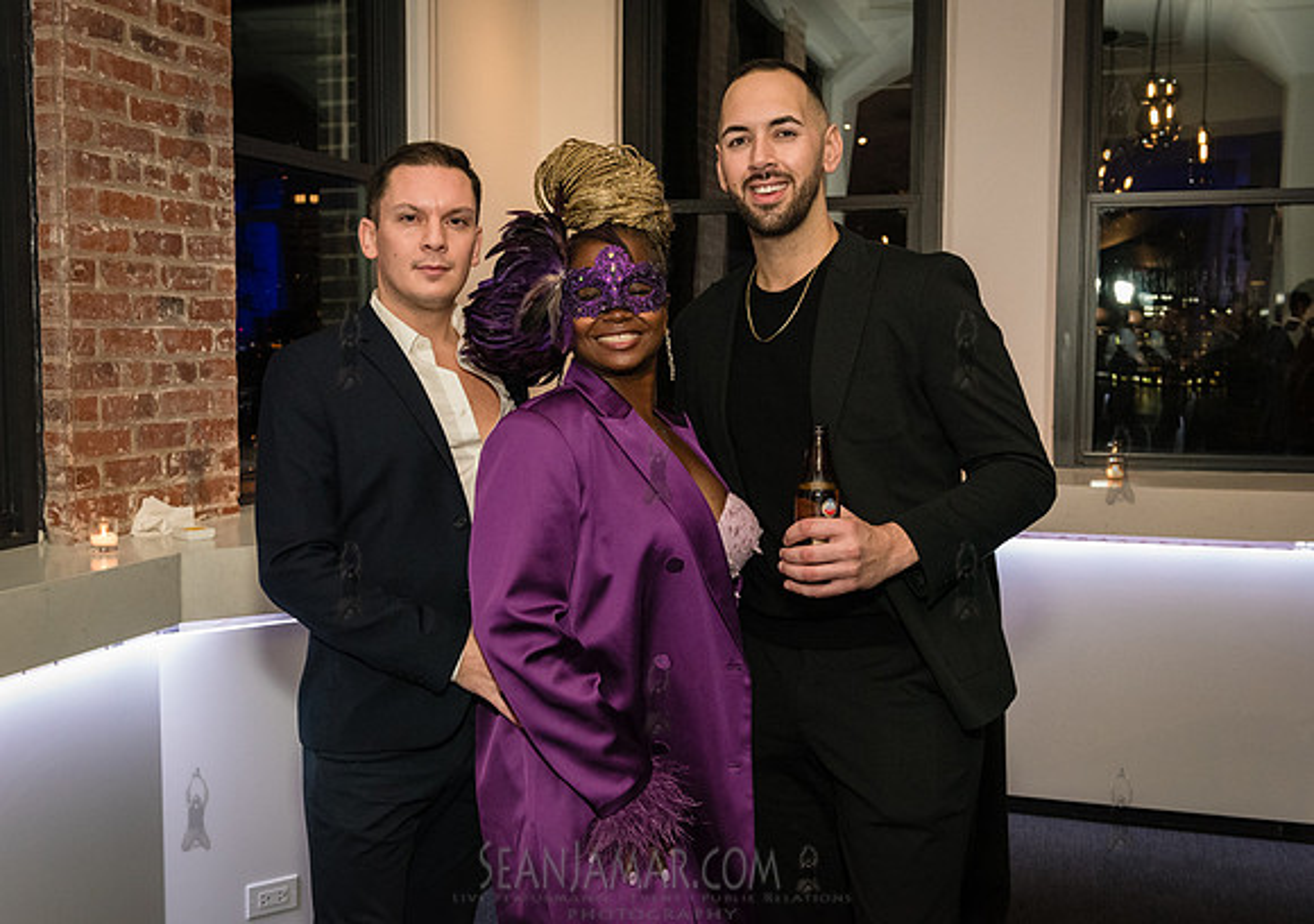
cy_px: 462
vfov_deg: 34.3
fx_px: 1498
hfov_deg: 47.3
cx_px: 621
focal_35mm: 40
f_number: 5
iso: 5000
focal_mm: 38
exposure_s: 1/160
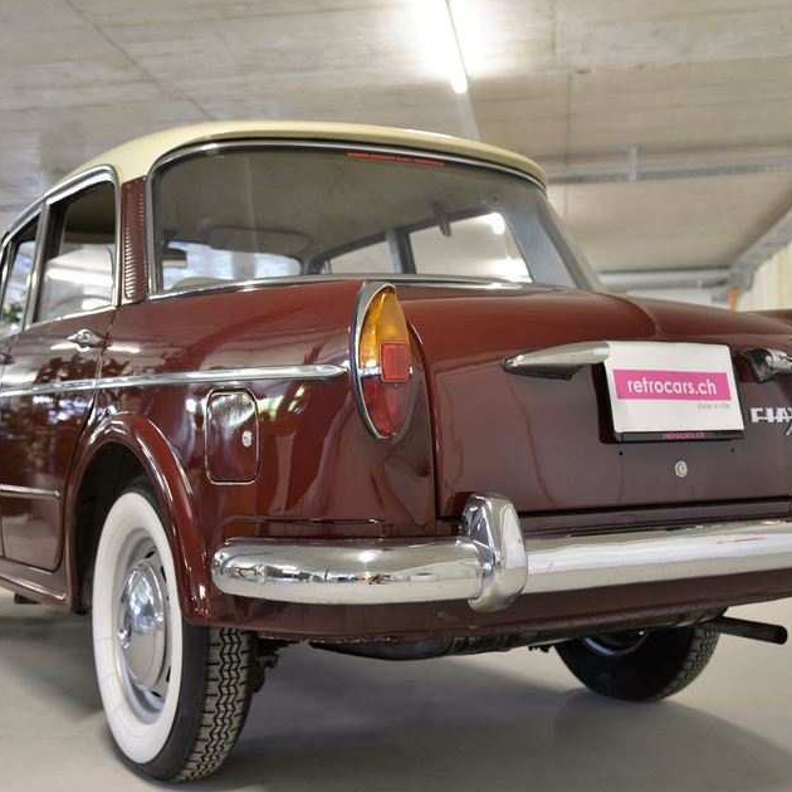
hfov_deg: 38.3
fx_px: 1139
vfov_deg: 38.3
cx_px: 363
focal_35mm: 44
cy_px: 395
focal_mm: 34
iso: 900
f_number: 4
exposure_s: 1/30
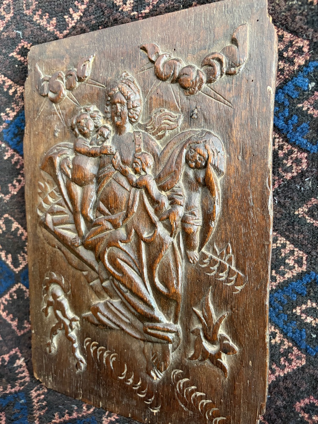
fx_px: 318
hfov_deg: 53.1
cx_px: 159
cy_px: 212
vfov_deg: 67.3
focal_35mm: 26
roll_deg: +6.9
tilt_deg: -15.2
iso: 500
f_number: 1.6
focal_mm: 5.96
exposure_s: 1/56
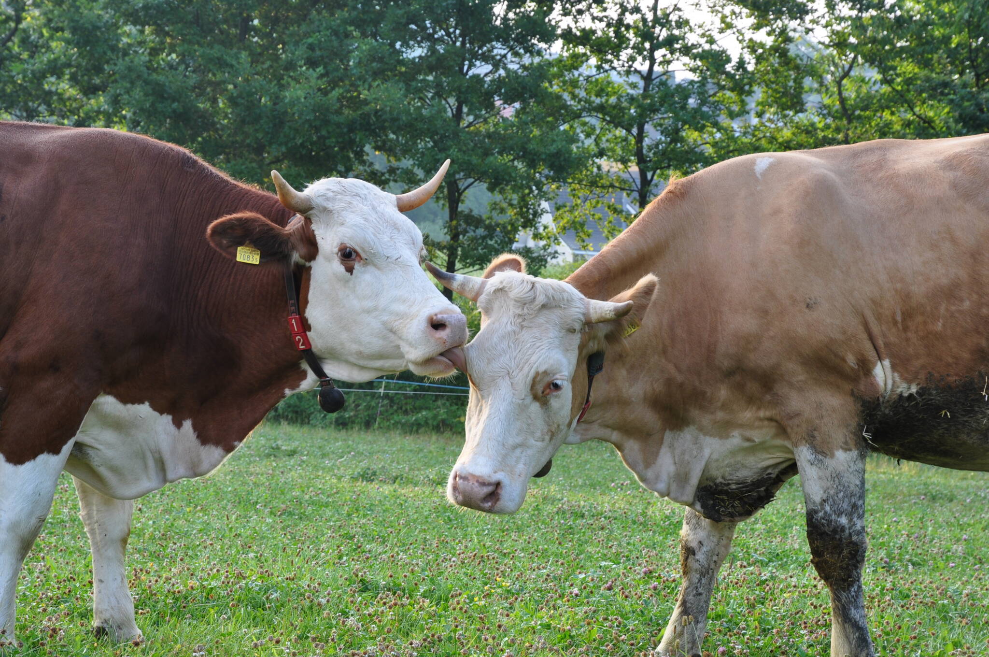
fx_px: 2305
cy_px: 328
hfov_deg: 24.2
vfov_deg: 16.2
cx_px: 494
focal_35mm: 84
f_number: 8
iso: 250
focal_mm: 56
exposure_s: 1/60
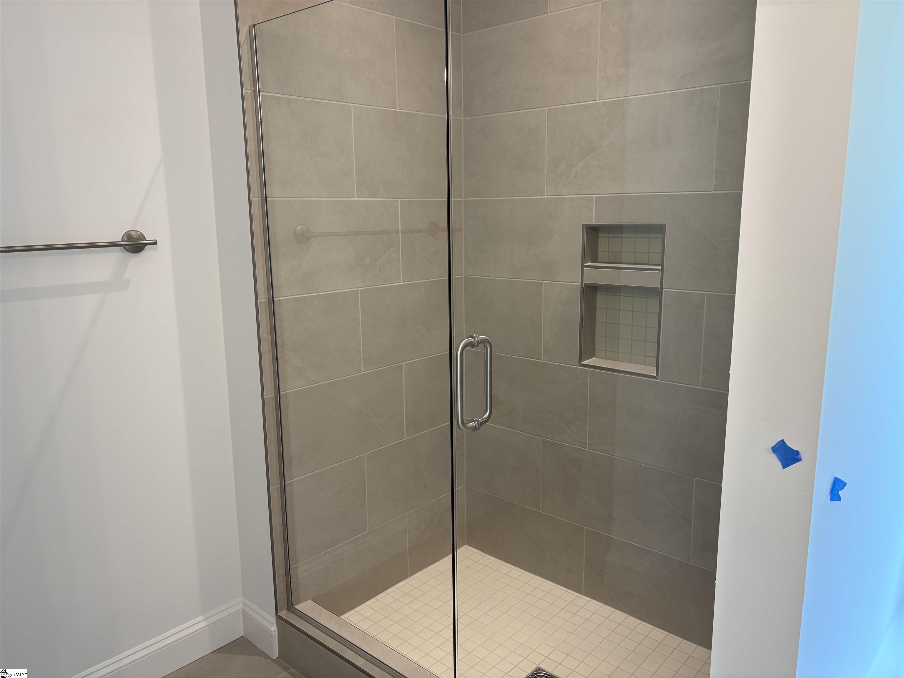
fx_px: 679
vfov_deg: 53.1
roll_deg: +1.1
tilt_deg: -11.2
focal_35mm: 26
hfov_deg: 67.3
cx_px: 452
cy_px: 339
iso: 80
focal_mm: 5.96
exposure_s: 1/120
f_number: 1.6
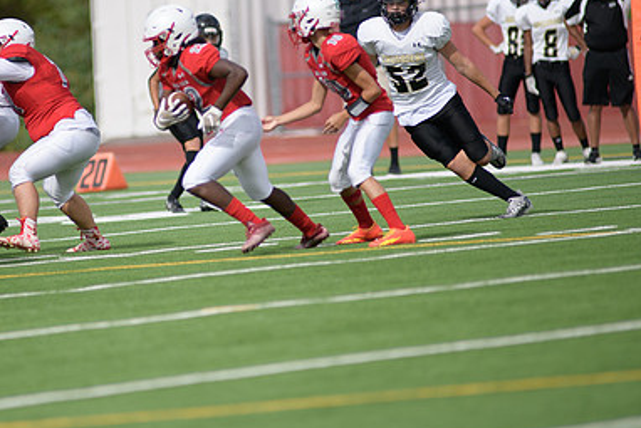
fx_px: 8122
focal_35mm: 456
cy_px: 172
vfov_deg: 3.0
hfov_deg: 4.5
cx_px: 205
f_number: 2.8
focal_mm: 300
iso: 400
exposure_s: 1/8000
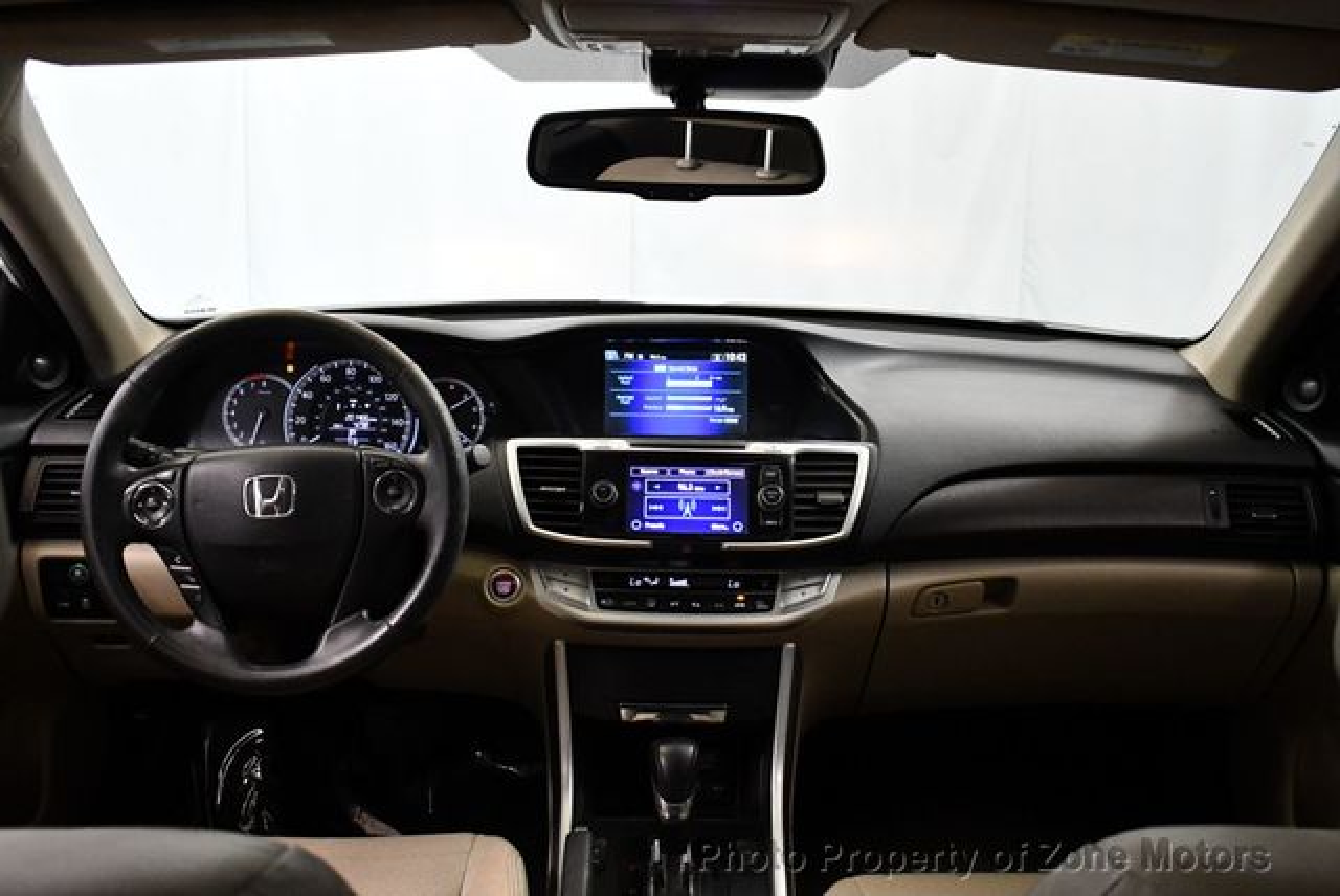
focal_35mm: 36
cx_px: 670
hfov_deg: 53.1
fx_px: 1341
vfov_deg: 36.9
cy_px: 448
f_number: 3.5
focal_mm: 18
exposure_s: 1/125
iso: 2500
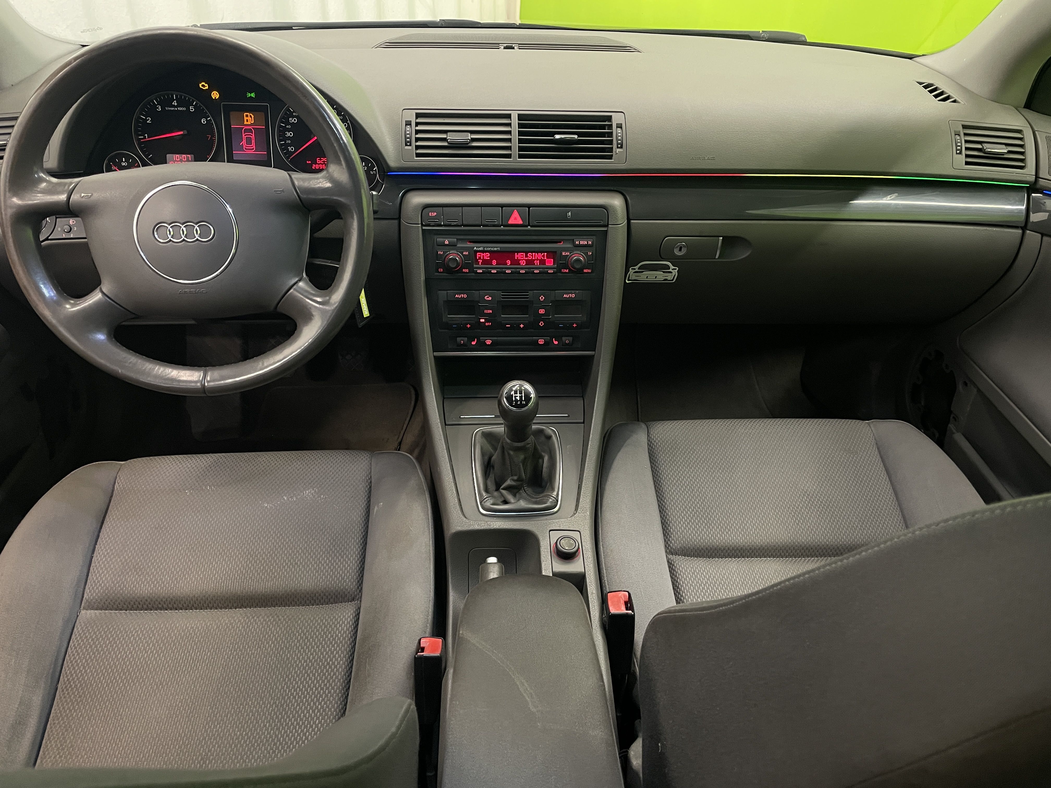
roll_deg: -1.9
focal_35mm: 26
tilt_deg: -34.1
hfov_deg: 67.3
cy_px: 394
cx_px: 526
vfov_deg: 53.1
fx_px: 789
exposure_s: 1/50
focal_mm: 4.2
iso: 250
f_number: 1.6
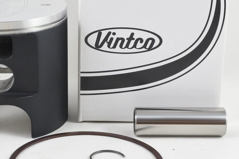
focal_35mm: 70
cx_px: 76
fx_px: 465
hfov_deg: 28.6
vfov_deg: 19.4
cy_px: 80
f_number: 4.2
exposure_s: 1/125
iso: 560
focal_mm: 14.7
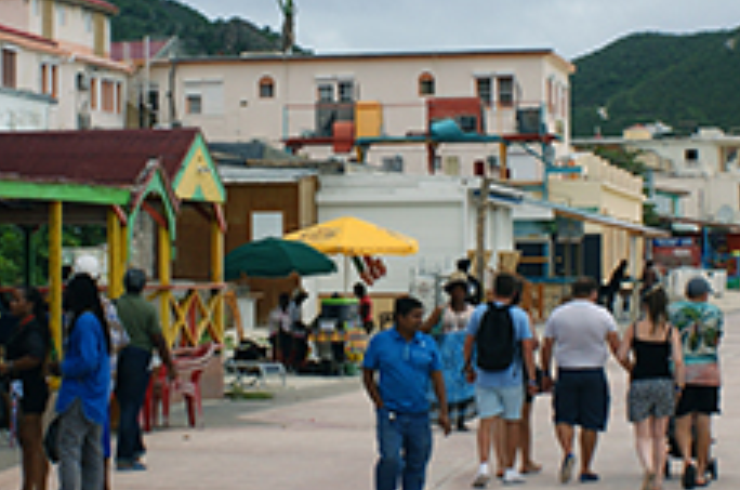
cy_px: 175
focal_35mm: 120
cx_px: 386
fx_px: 2461
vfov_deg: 11.4
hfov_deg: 17.1
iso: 100
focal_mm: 26
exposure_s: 1/200
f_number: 11
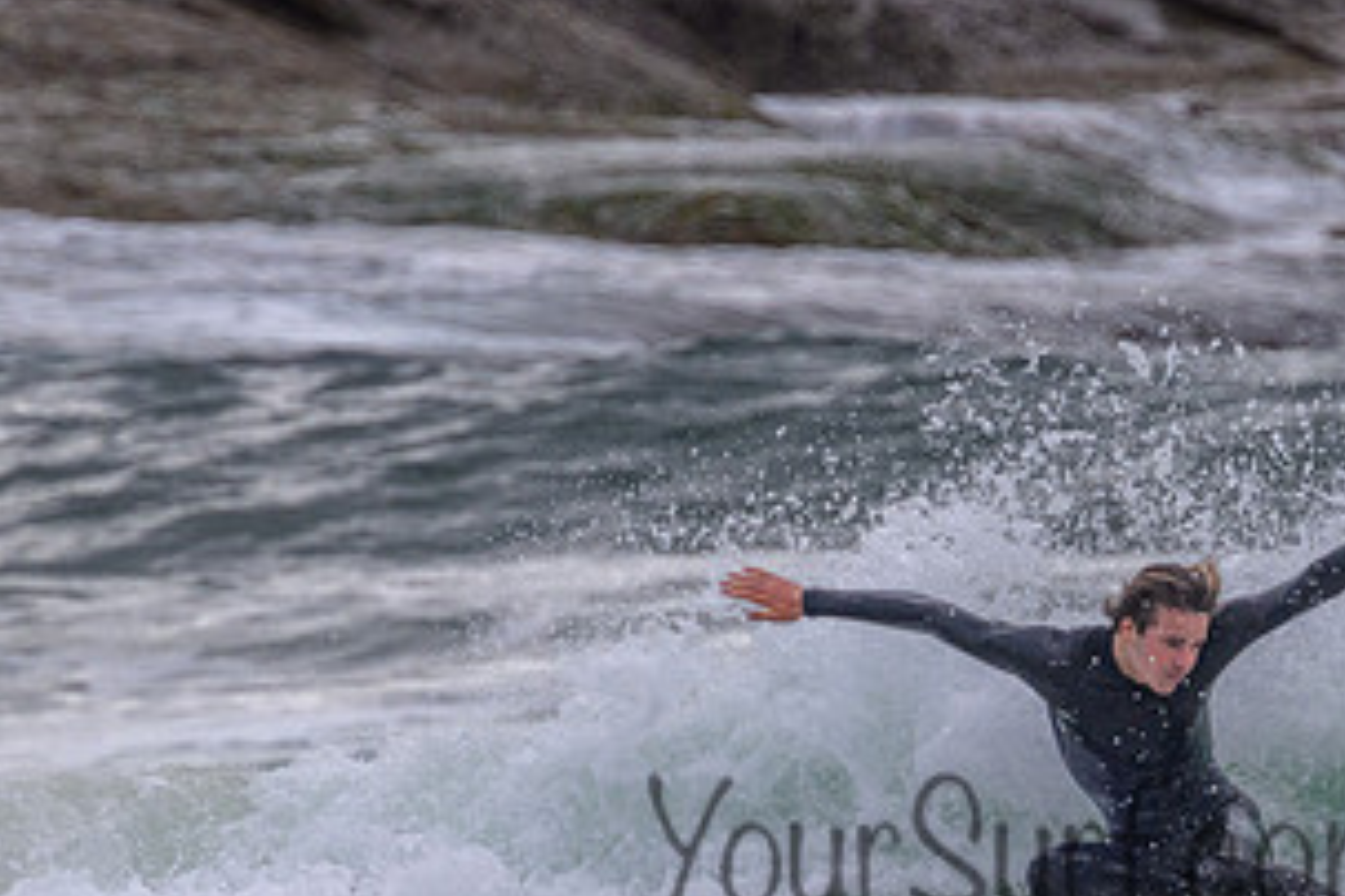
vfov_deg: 0.9
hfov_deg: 1.3
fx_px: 57158
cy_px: 805
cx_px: 1105
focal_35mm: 1530
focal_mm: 800
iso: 1250
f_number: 11
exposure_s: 1/1600
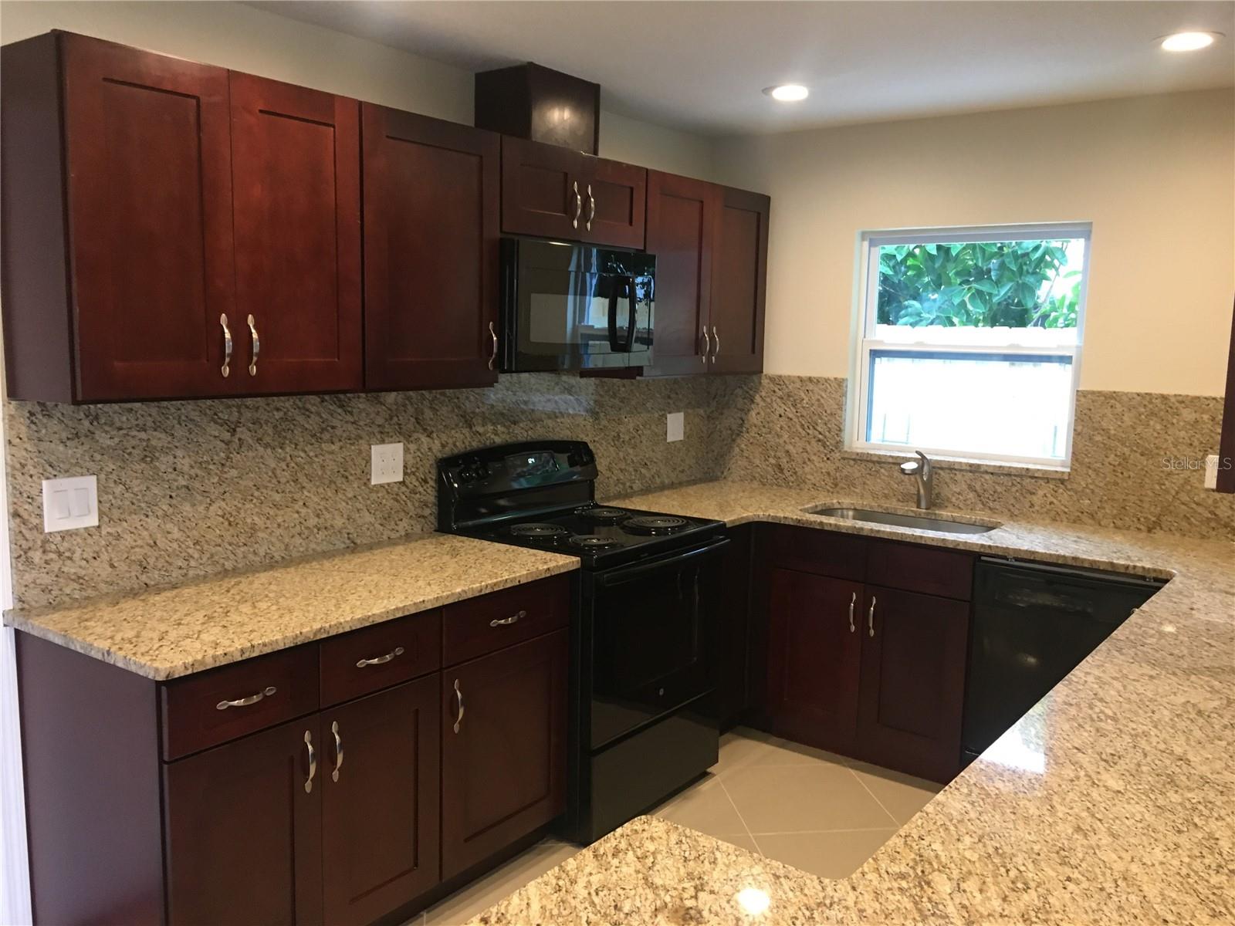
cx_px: 618
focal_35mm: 29
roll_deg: -0.5
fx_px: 1035
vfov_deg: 48.2
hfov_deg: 61.7
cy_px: 463
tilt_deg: -9.2
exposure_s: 1/30
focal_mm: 4.15
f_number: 2.2
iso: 125
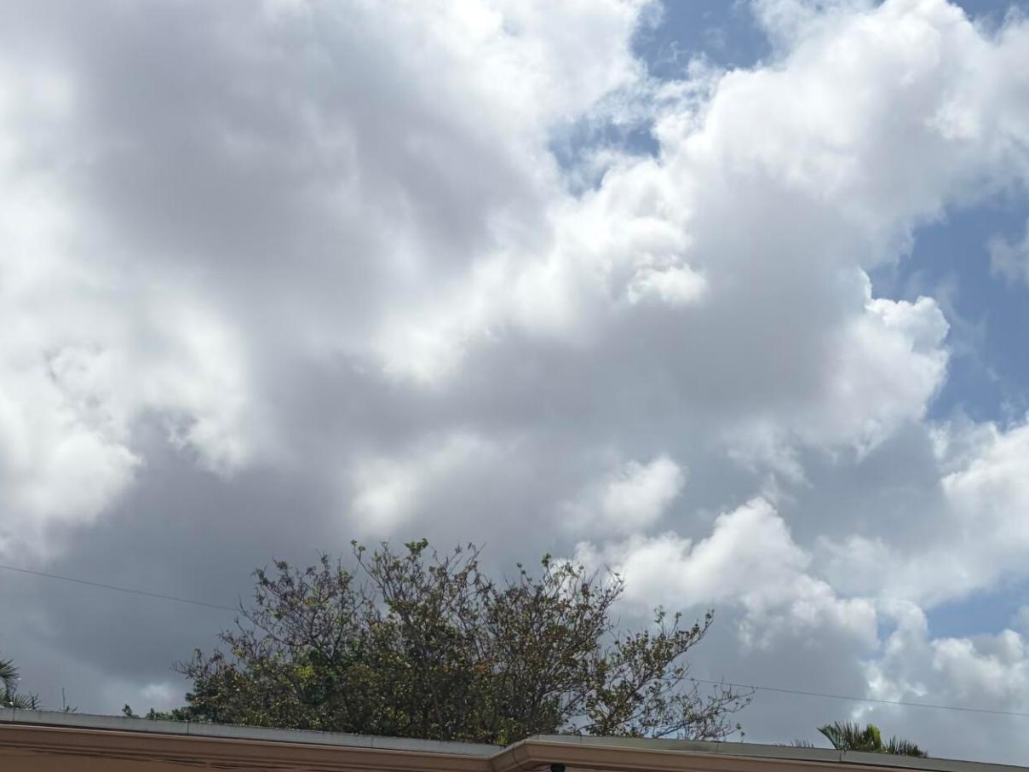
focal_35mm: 62
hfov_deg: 31.0
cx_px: 669
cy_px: 788
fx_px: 1843
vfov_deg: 22.6
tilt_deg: +6.5
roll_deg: -0.7
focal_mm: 5.96
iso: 50
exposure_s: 1/11905
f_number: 1.6
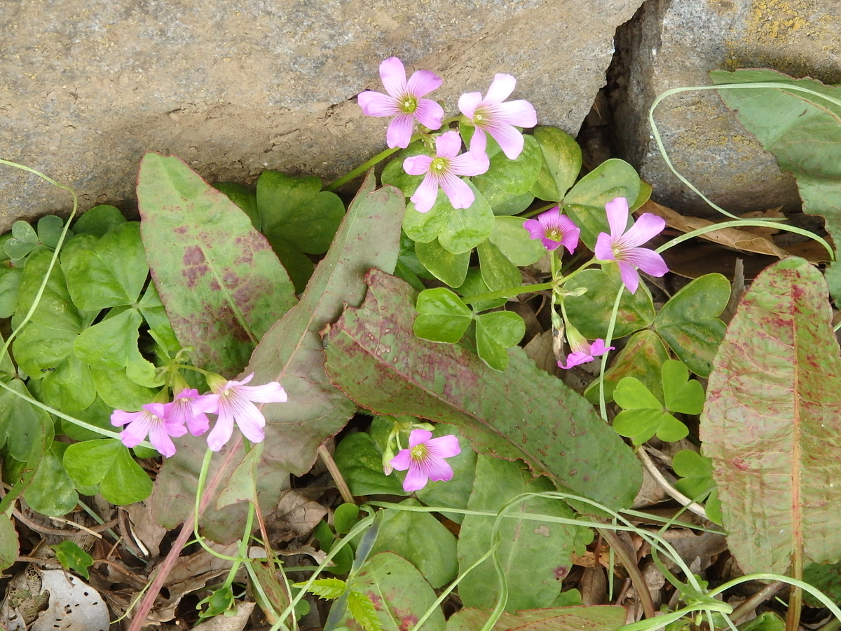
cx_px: 420
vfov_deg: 10.6
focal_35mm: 140
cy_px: 316
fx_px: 3401
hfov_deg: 14.1
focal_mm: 25.1
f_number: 5.4
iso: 250
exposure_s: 1/125
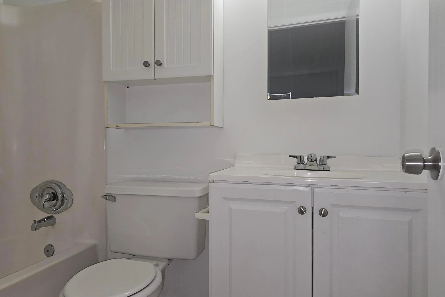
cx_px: 223
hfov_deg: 73.7
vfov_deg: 53.1
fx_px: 297
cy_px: 152
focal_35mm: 24
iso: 80
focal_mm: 6.3
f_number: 1.7
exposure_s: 1/60
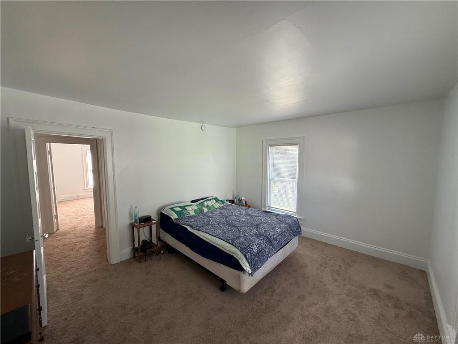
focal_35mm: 14
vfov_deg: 85.7
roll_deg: -1.5
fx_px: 185
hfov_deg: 102.1
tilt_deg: -4.3
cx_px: 229
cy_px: 172
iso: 125
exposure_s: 1/99
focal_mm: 2.22
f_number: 2.2
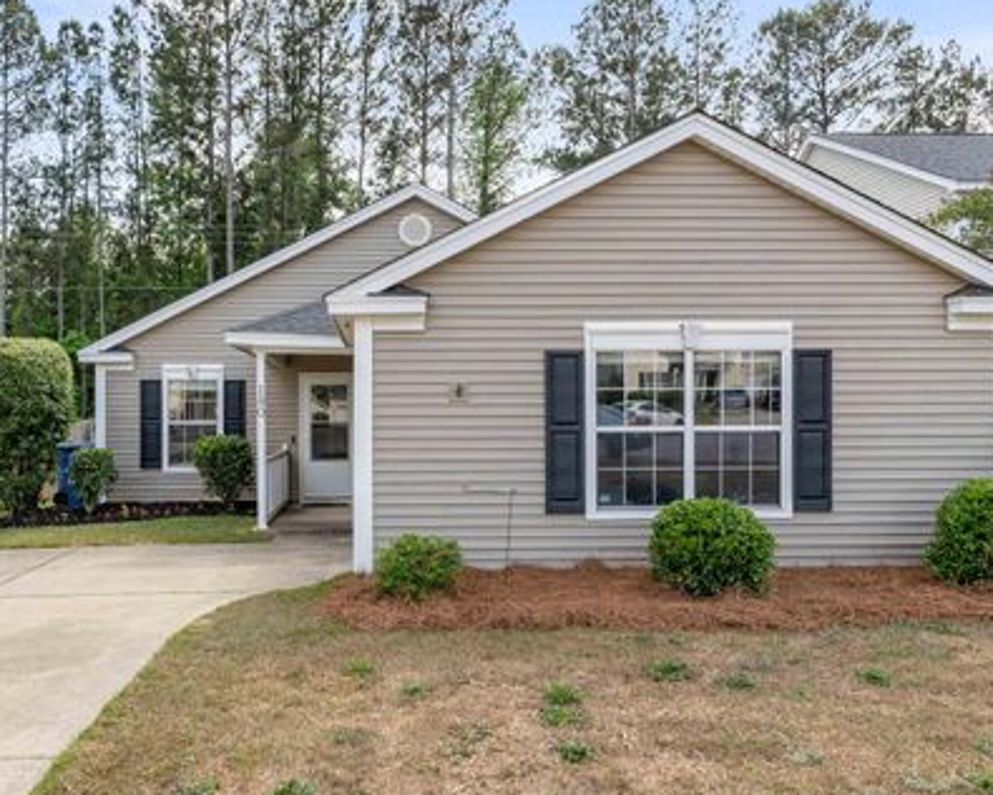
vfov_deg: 69.2
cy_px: 404
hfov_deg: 80.8
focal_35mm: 20
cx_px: 583
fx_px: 576
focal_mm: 11
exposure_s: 1/400
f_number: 6.3
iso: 200
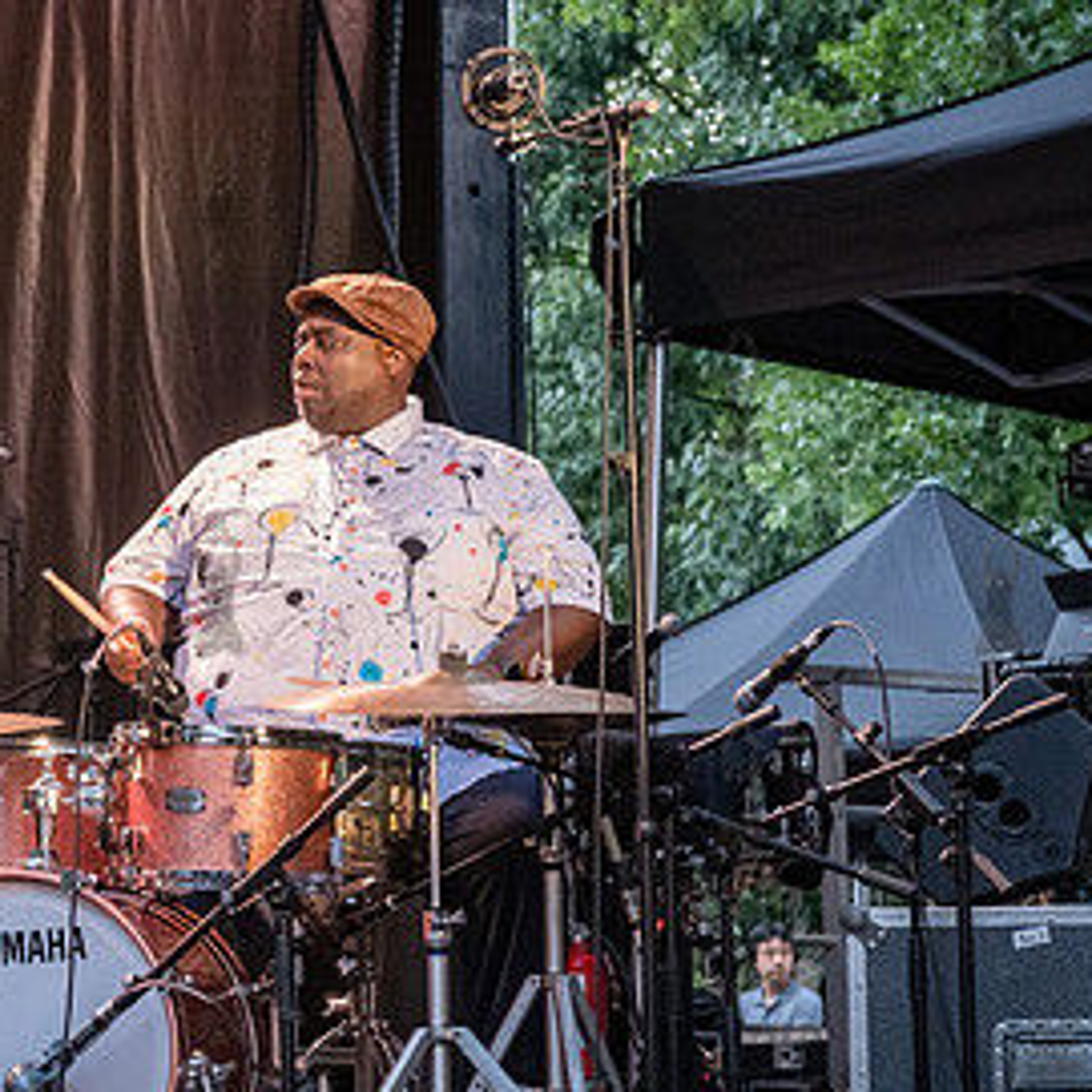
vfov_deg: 17.1
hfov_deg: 16.9
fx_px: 3640
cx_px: 218
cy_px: 586
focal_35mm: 102
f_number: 5
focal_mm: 56
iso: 8000
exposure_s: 1/320
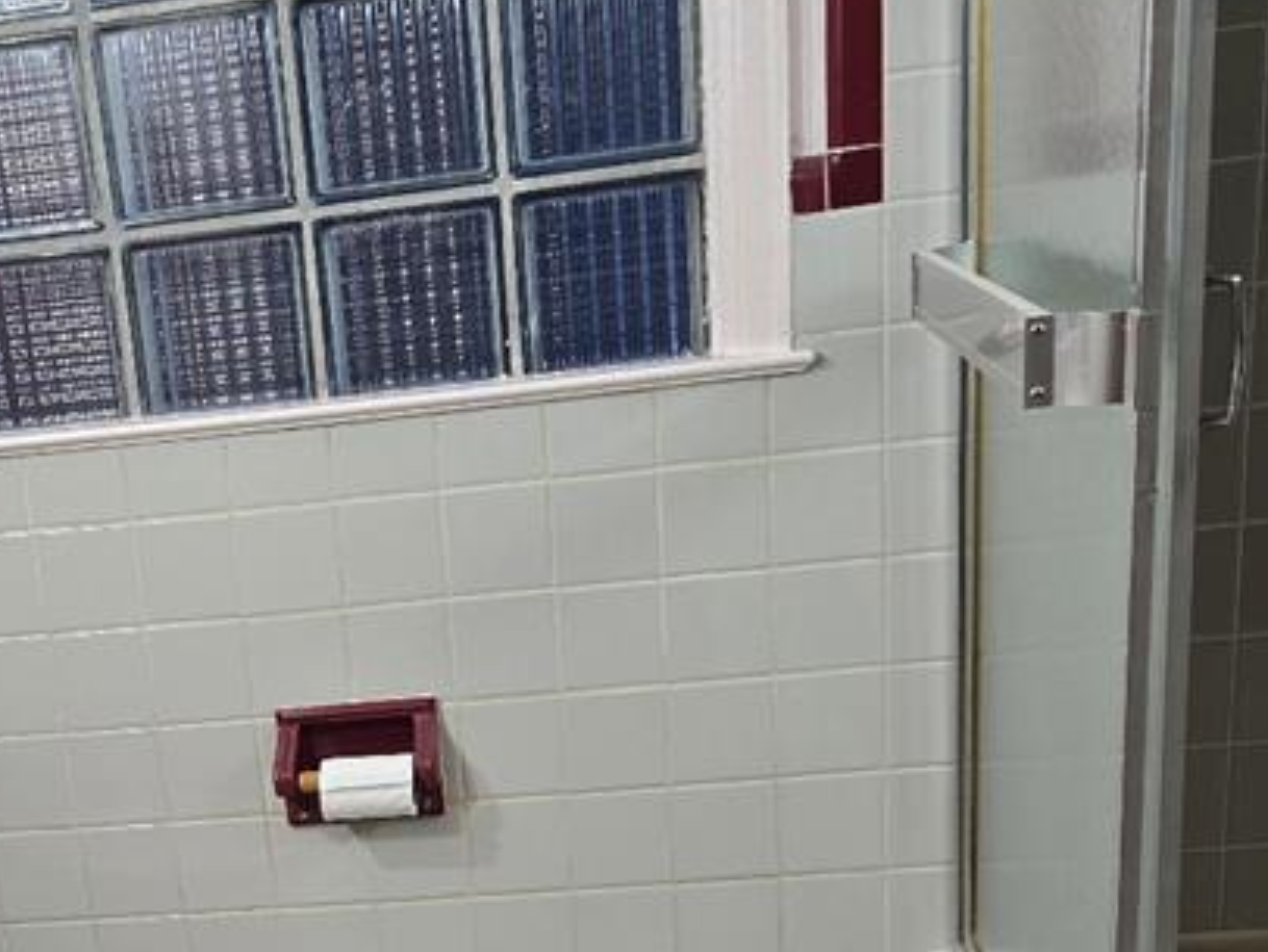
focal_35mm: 58
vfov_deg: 23.9
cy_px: 1005
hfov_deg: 32.3
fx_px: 2126
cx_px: 253
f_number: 1.7
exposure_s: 1/120
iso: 250
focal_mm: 6.3
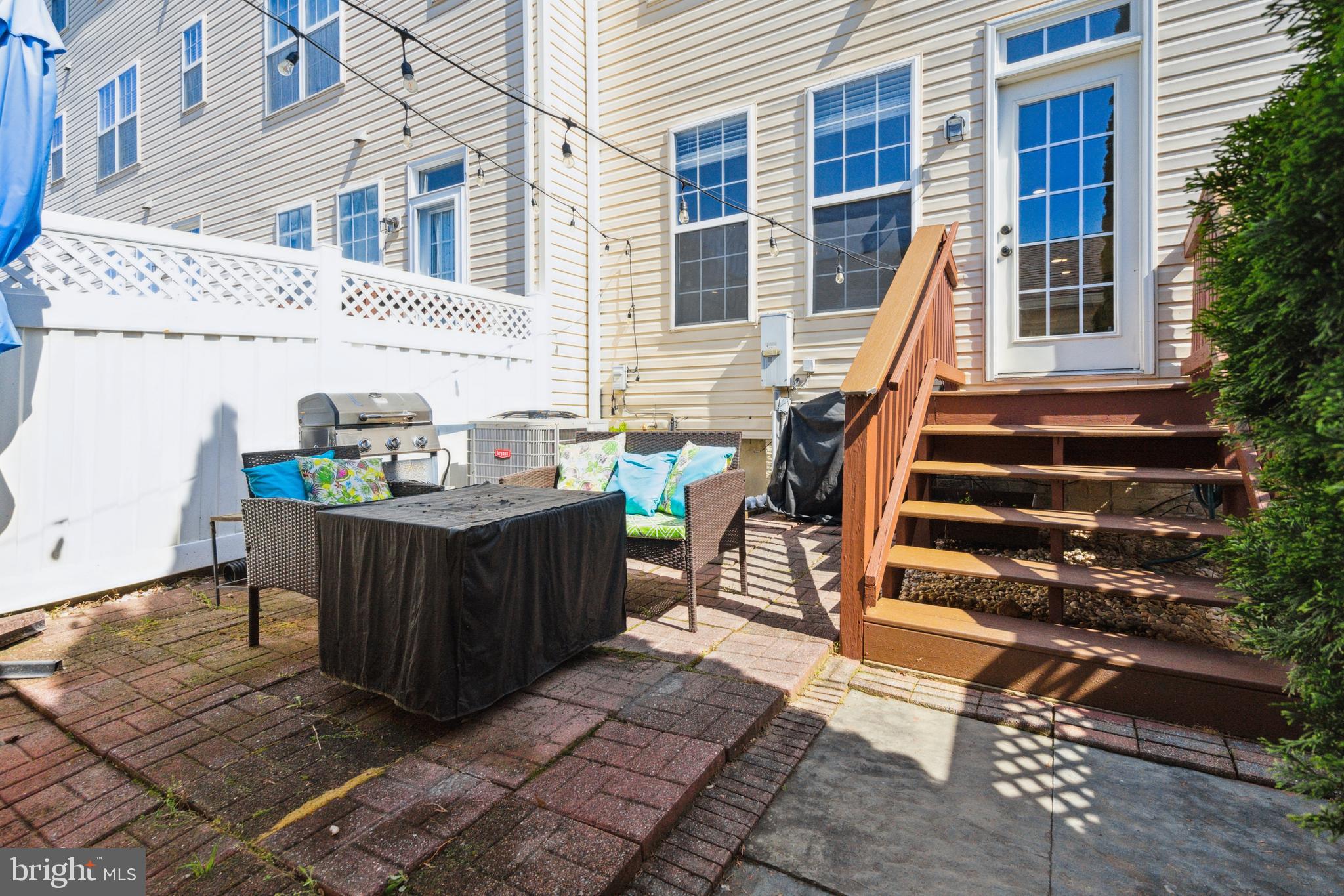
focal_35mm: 16
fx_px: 597
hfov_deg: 96.7
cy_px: 448
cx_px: 672
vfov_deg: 73.7
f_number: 8
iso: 800
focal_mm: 16
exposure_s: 1/800
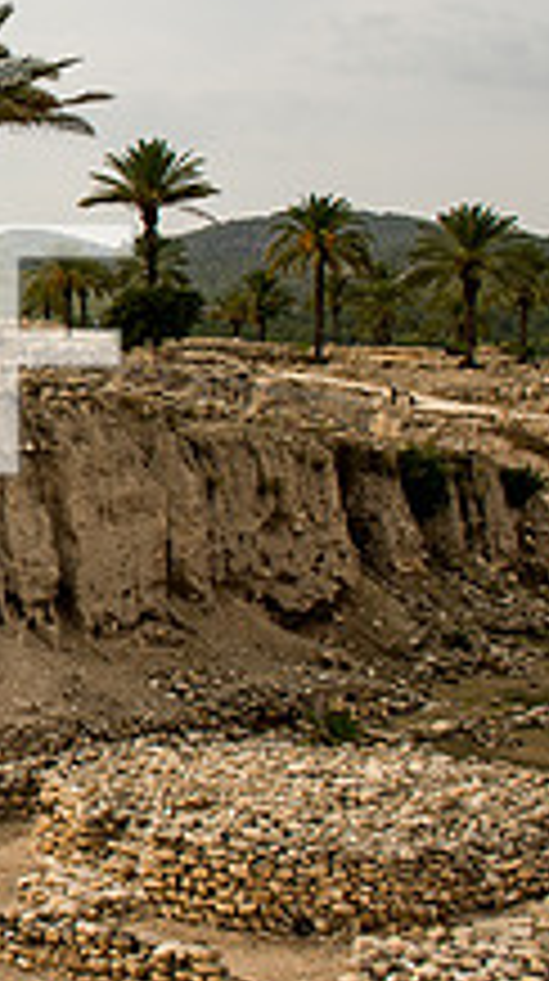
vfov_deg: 31.3
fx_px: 1741
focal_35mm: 67
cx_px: -508
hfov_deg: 15.0
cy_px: 349
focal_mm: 24
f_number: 3.5
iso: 100
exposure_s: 1/1000
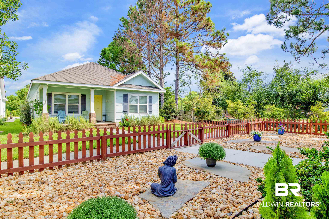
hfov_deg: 86.9
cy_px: 110
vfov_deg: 64.6
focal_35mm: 19
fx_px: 174
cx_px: 164
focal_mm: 19
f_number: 11
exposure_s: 1/125
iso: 200
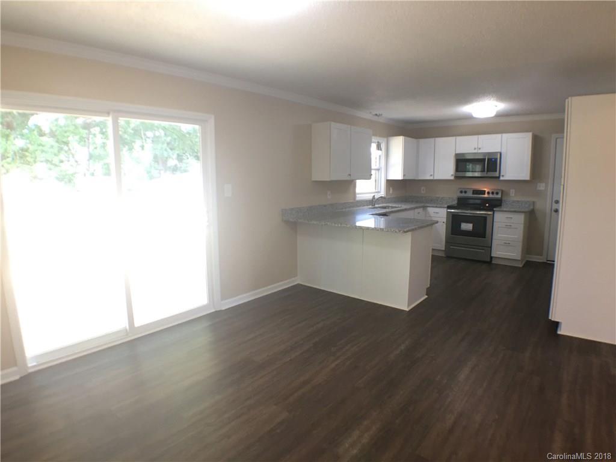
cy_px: 231
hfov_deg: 61.7
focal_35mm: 29
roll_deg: +0.1
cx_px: 308
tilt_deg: -7.6
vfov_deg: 48.2
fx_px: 516
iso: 50
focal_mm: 4.15
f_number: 2.2
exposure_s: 1/15
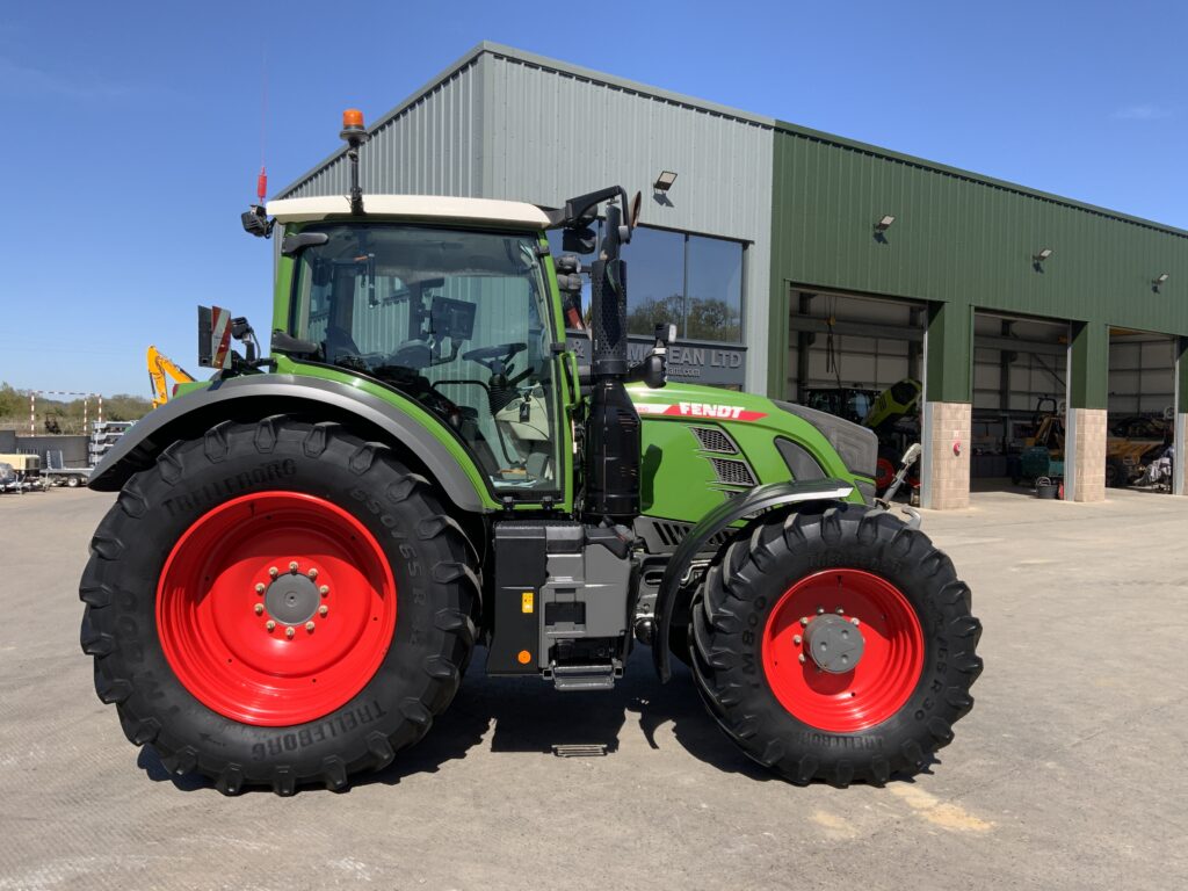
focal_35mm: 29
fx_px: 995
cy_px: 446
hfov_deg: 61.7
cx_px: 594
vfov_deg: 48.2
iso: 16
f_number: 1.8
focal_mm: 3
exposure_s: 1/1451
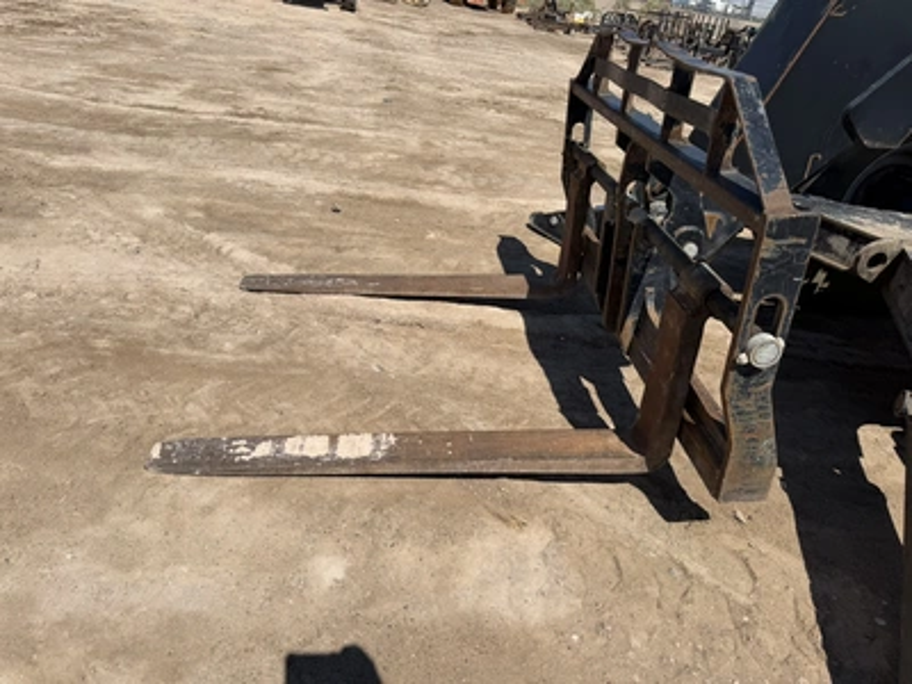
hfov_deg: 71.6
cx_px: 456
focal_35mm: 24
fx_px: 632
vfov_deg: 56.8
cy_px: 342
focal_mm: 6.76
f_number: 1.78
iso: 80
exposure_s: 1/7353
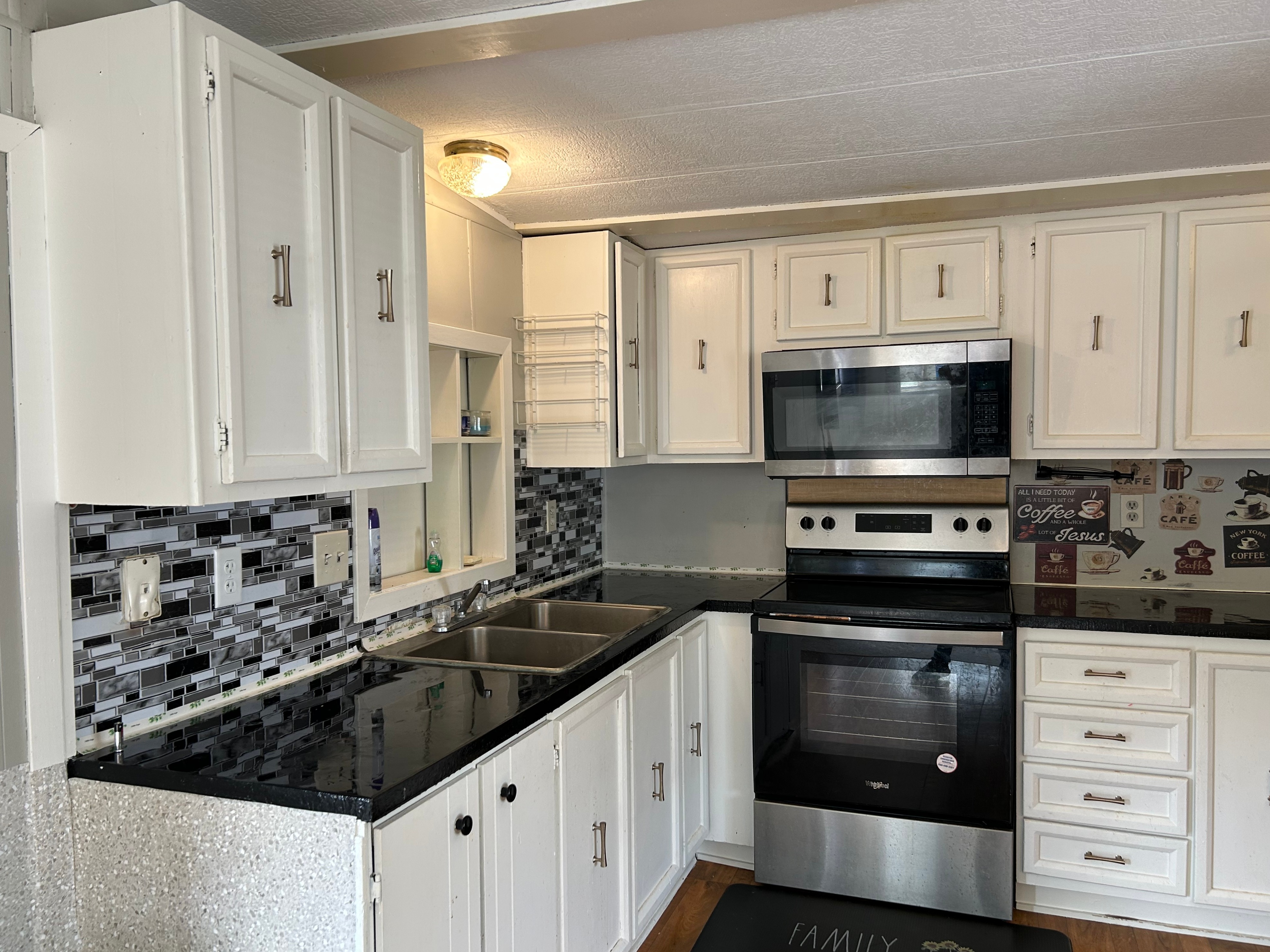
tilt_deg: -2.8
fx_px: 954
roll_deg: +1.8
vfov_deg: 53.1
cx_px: 635
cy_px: 476
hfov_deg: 67.3
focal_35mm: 26
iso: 80
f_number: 1.5
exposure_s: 1/120
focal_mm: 5.7
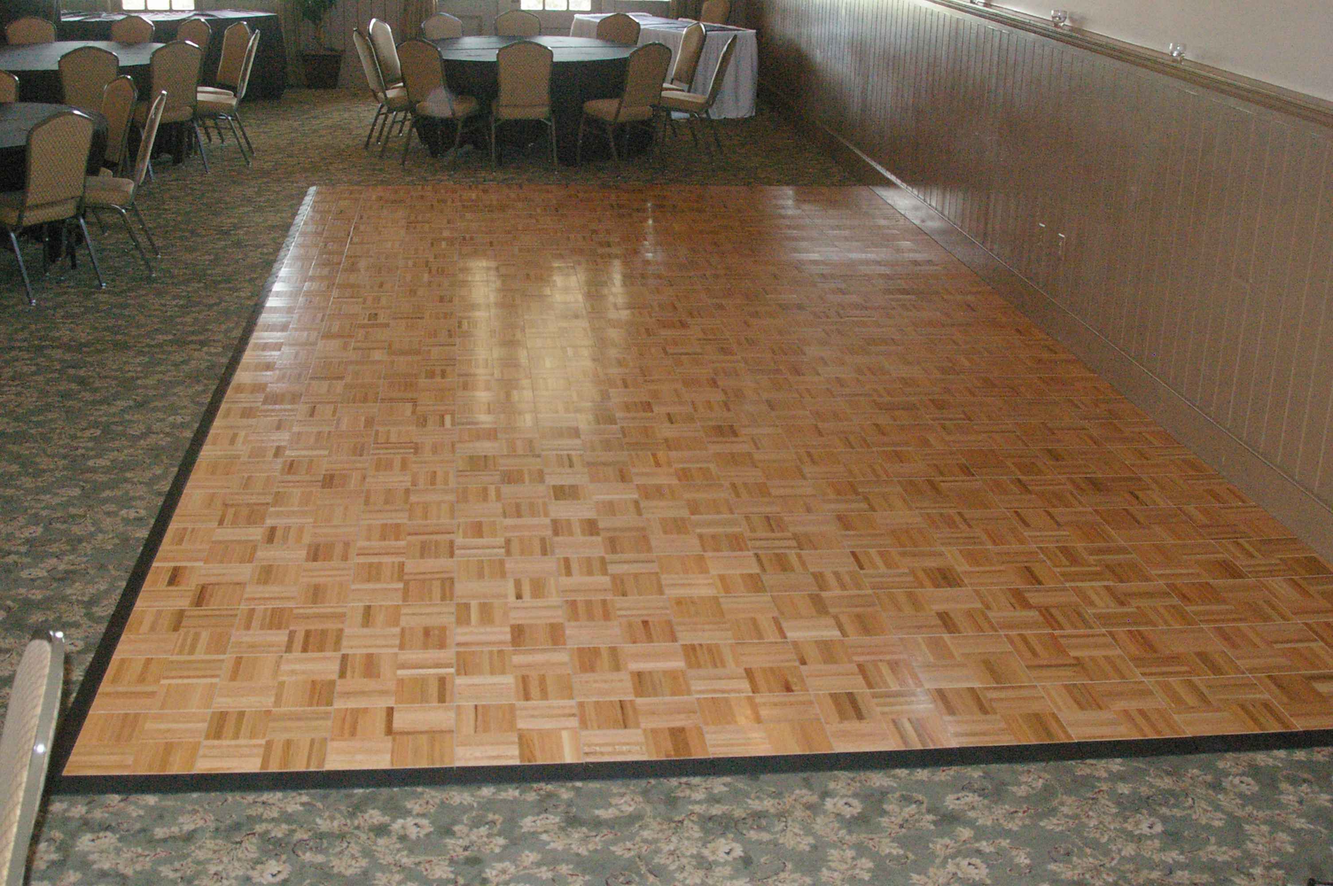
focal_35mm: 42
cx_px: 666
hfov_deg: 46.4
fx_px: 1554
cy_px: 443
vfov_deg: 31.8
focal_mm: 28
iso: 3200
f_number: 5.6
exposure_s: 1/180
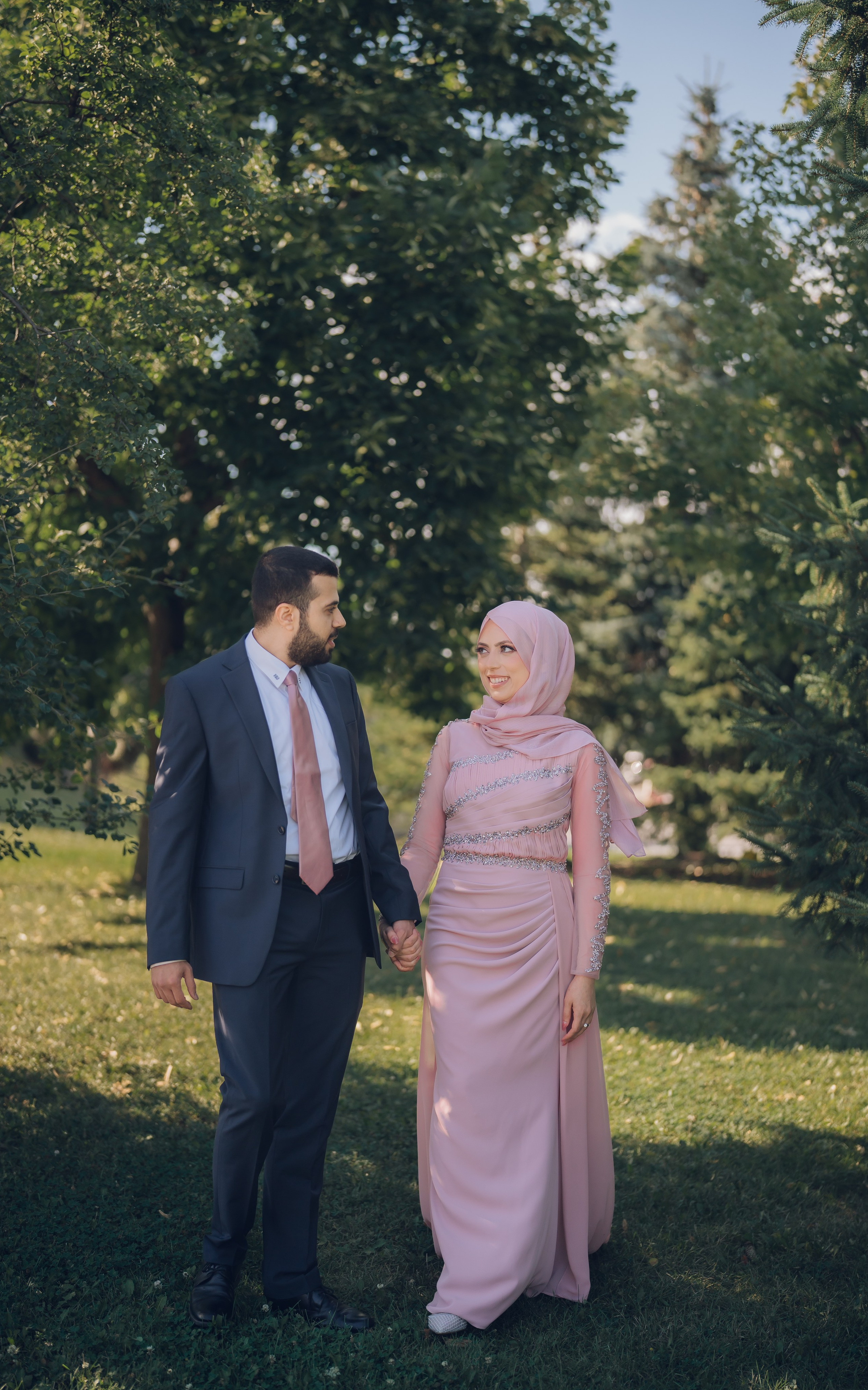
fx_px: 1930
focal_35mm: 51
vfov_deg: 39.6
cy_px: 695
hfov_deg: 25.3
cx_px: 412
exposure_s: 1/1600
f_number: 1.4
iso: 125
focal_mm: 50
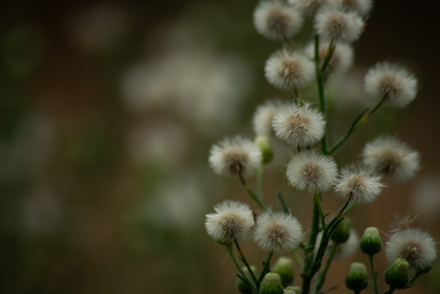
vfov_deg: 3.1
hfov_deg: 4.6
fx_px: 5500
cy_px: 147
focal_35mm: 450
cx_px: 220
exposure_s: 1/250
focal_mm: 300
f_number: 5.6
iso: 1000
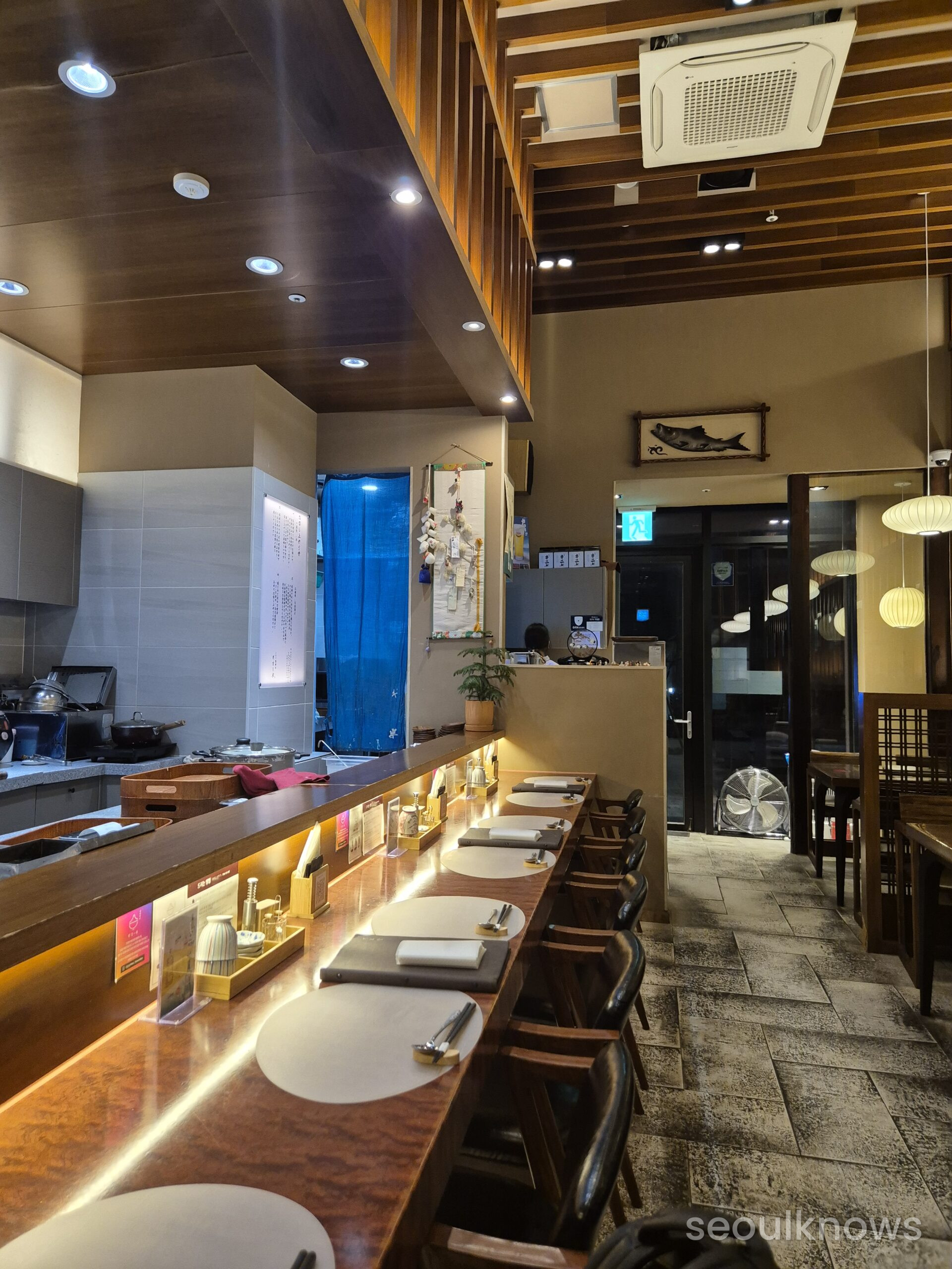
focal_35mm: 23
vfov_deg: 73.9
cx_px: 476
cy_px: 634
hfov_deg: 58.9
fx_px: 843
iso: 320
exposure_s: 1/120
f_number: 1.8
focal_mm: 5.4
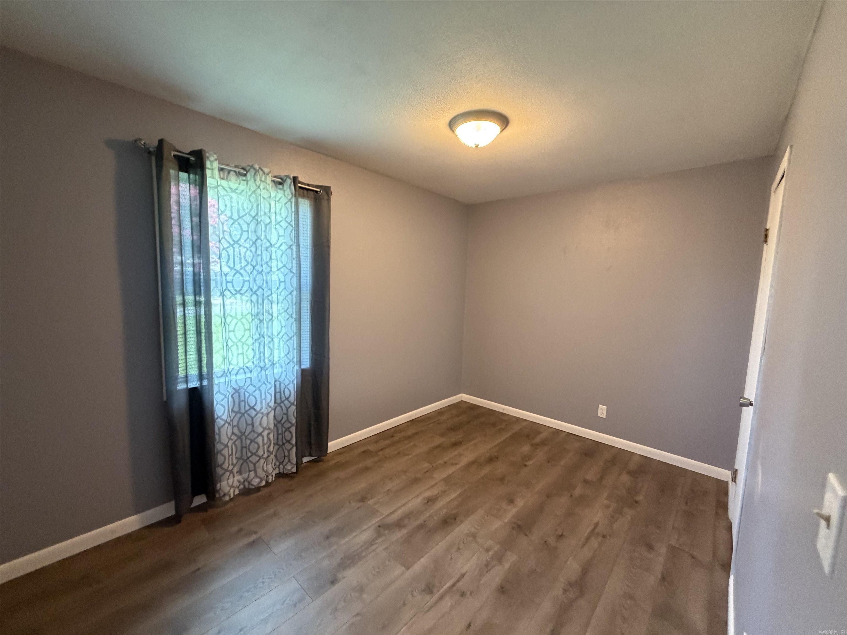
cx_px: 424
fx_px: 343
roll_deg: -0.8
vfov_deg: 85.7
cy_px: 318
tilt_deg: -3.7
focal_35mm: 14
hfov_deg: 102.1
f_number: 2.2
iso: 500
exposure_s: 1/60
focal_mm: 2.22
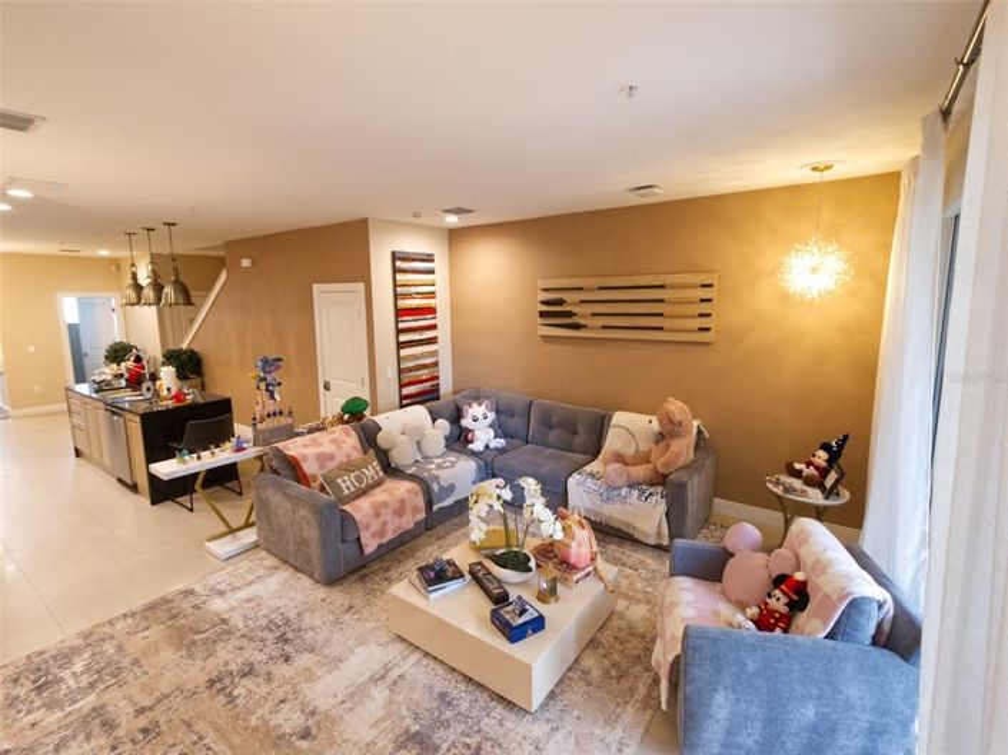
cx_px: 504
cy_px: 378
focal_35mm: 16
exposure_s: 1/8
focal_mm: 8
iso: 1600
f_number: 8
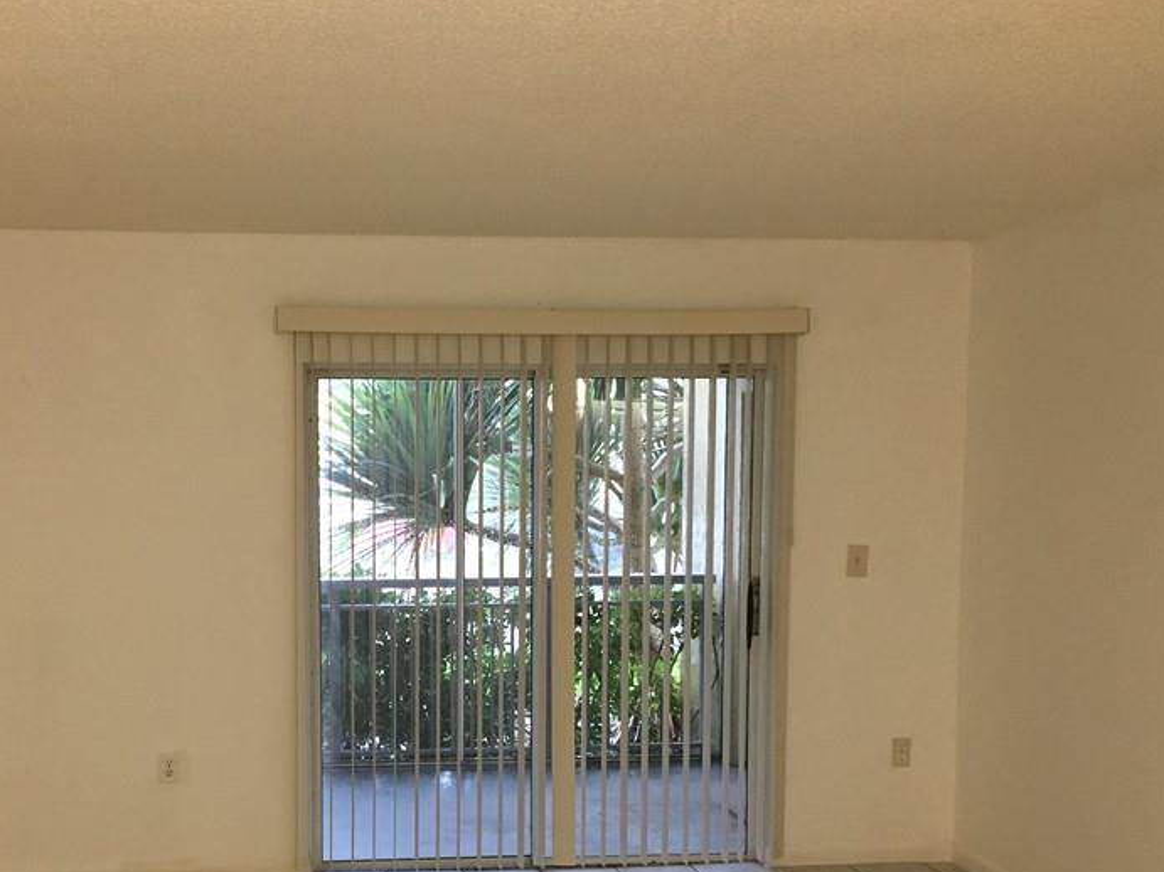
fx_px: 1446
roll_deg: -0.6
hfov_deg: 43.4
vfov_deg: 33.3
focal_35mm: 43
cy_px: 586
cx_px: 416
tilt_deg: -3.6
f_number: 2.2
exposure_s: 1/30
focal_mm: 4.15
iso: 160
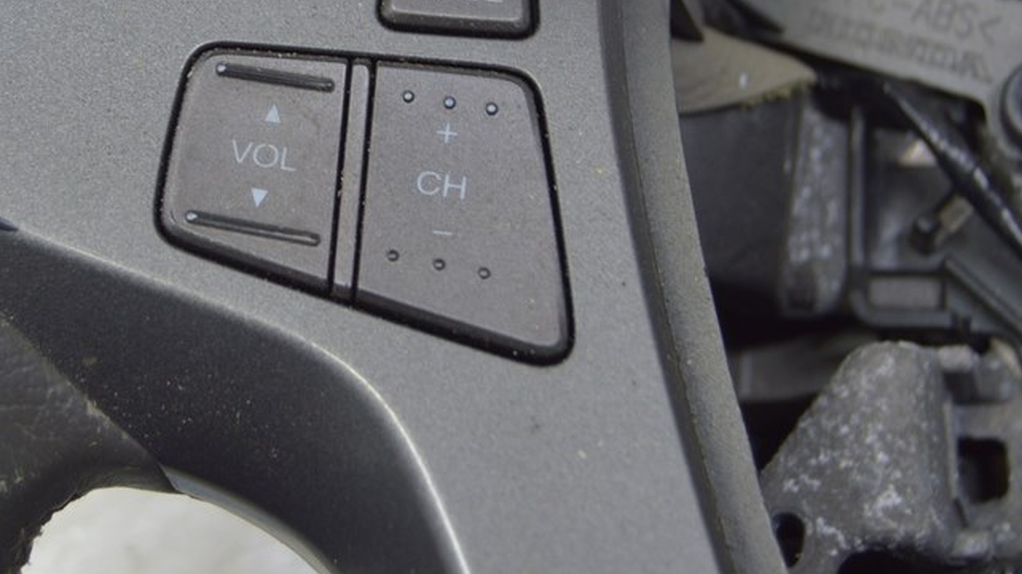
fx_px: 2379
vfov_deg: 13.7
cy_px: 88
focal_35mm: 88
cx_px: 357
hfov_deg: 24.1
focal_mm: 35
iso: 400
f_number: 5.6
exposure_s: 1/20
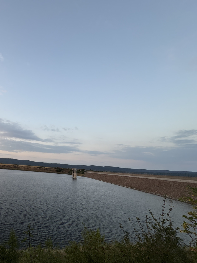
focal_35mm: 19
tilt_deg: +15.3
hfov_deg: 60.0
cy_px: 130
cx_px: 25
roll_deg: -4.5
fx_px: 144
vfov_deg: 84.7
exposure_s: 1/99
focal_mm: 2.22
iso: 40
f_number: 2.2
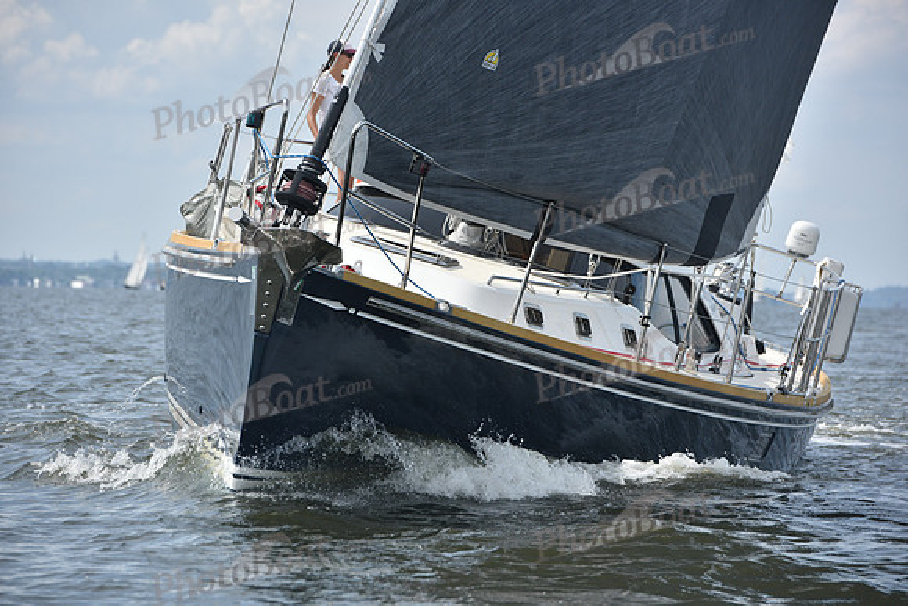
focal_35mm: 200
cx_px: 454
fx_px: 5045
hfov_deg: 10.3
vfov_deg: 6.9
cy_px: 303
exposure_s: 1/1600
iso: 320
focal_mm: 200
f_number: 7.1
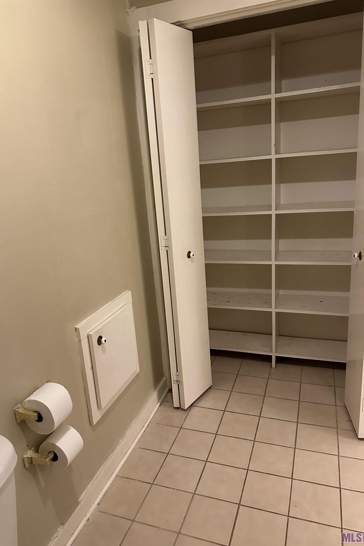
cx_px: 172
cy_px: 273
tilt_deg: -15.7
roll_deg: +3.3
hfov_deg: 51.3
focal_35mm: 25
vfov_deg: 71.5
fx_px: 379
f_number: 1.78
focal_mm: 6.86
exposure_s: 1/60
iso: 500
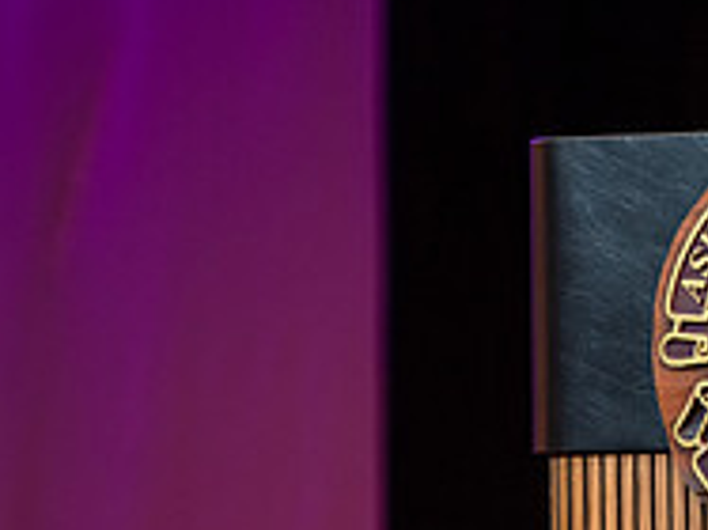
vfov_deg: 2.8
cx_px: 1083
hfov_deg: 3.7
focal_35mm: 538
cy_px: 187
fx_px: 10997
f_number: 3.2
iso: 1000
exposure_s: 1/160
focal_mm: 180
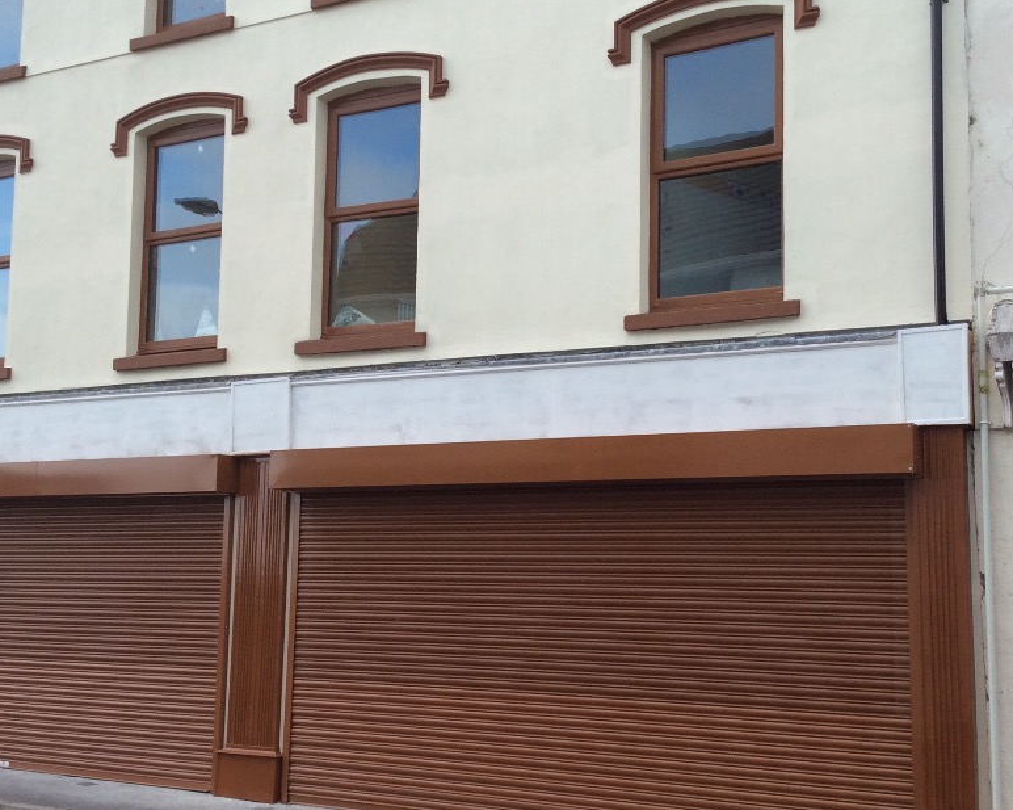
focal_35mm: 50
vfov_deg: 30.2
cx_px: 487
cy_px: 406
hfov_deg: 37.3
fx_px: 1498
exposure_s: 1/349
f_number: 2.4
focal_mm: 3.3
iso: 32
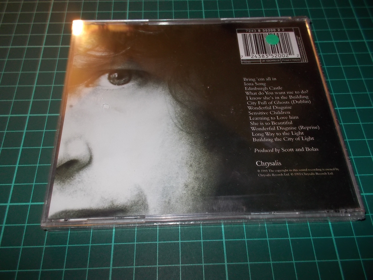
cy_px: 140
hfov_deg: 61.7
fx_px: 312
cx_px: 186
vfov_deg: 48.2
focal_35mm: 29
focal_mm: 4.1
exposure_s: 1/30
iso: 200
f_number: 3.3
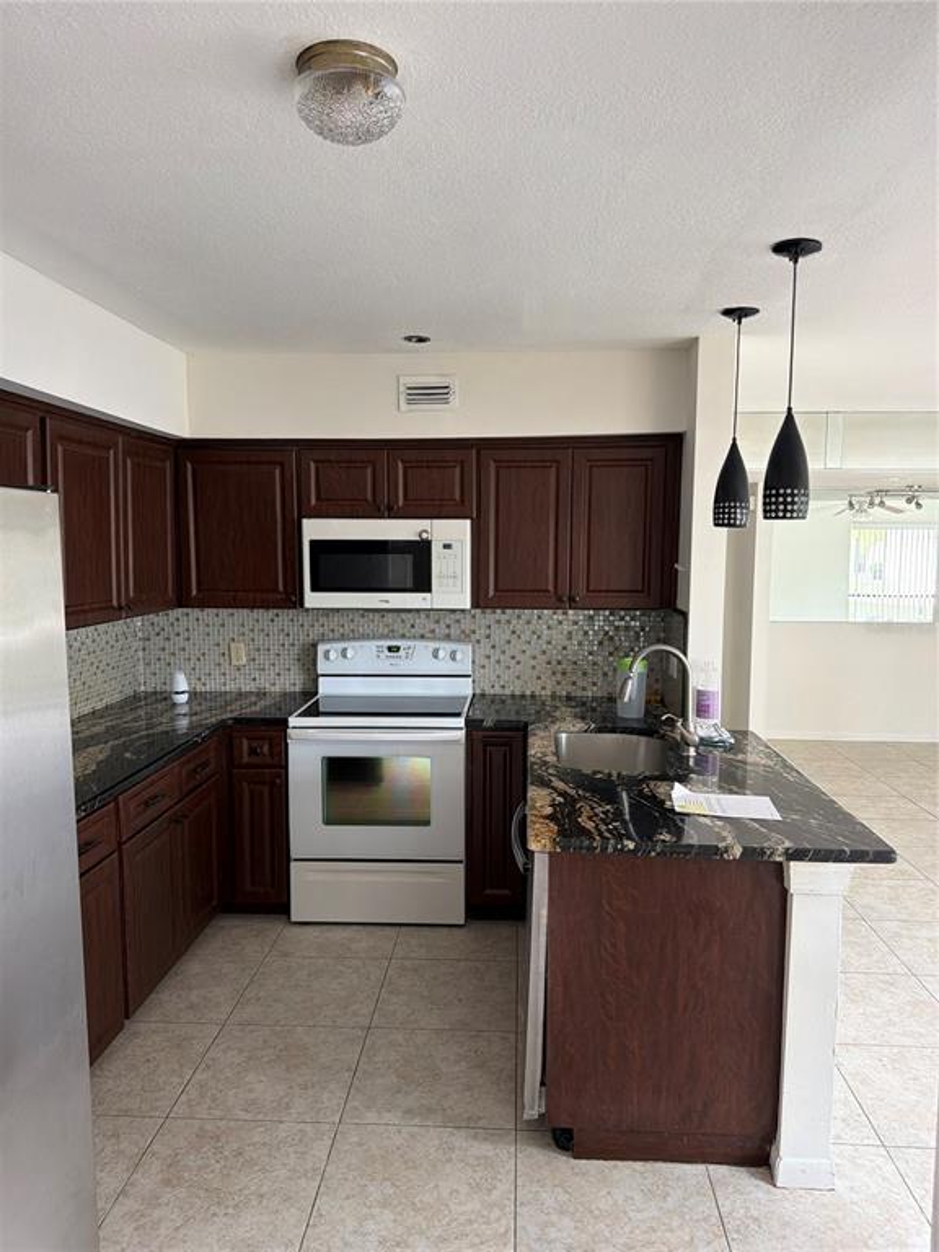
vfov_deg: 71.6
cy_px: 626
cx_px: 470
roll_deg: -0.8
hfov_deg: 56.8
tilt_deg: -5.5
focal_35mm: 24
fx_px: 868
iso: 200
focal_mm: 6.76
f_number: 1.78
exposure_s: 1/89
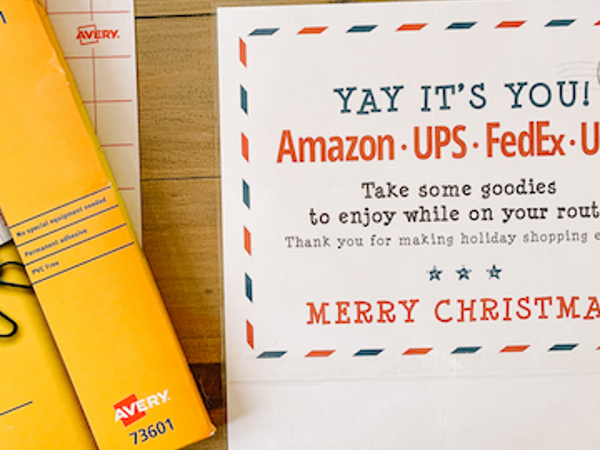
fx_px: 815
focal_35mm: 47
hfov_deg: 40.0
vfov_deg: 30.7
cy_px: 165
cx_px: 203
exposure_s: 1/90
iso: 100
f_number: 1.8
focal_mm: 4.25
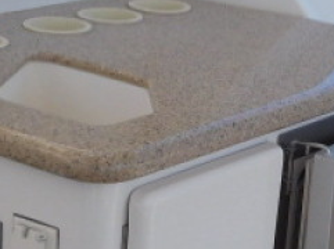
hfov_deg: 14.8
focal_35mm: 133
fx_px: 1281
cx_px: 233
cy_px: 191
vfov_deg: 11.1
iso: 125
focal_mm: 7.1
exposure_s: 1/640
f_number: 3.9
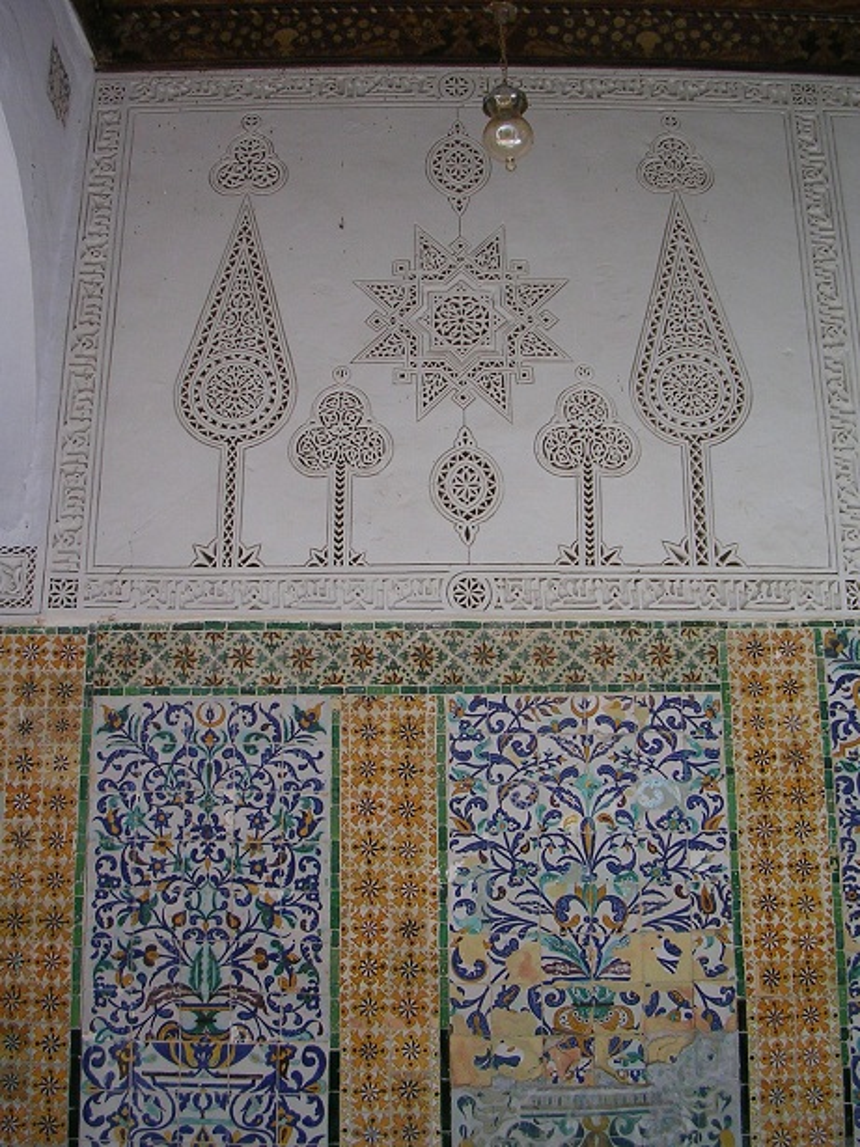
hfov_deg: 37.7
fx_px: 1259
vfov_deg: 49.0
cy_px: 574
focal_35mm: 38
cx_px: 430
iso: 50
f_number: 2.8
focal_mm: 5.8
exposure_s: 1/457
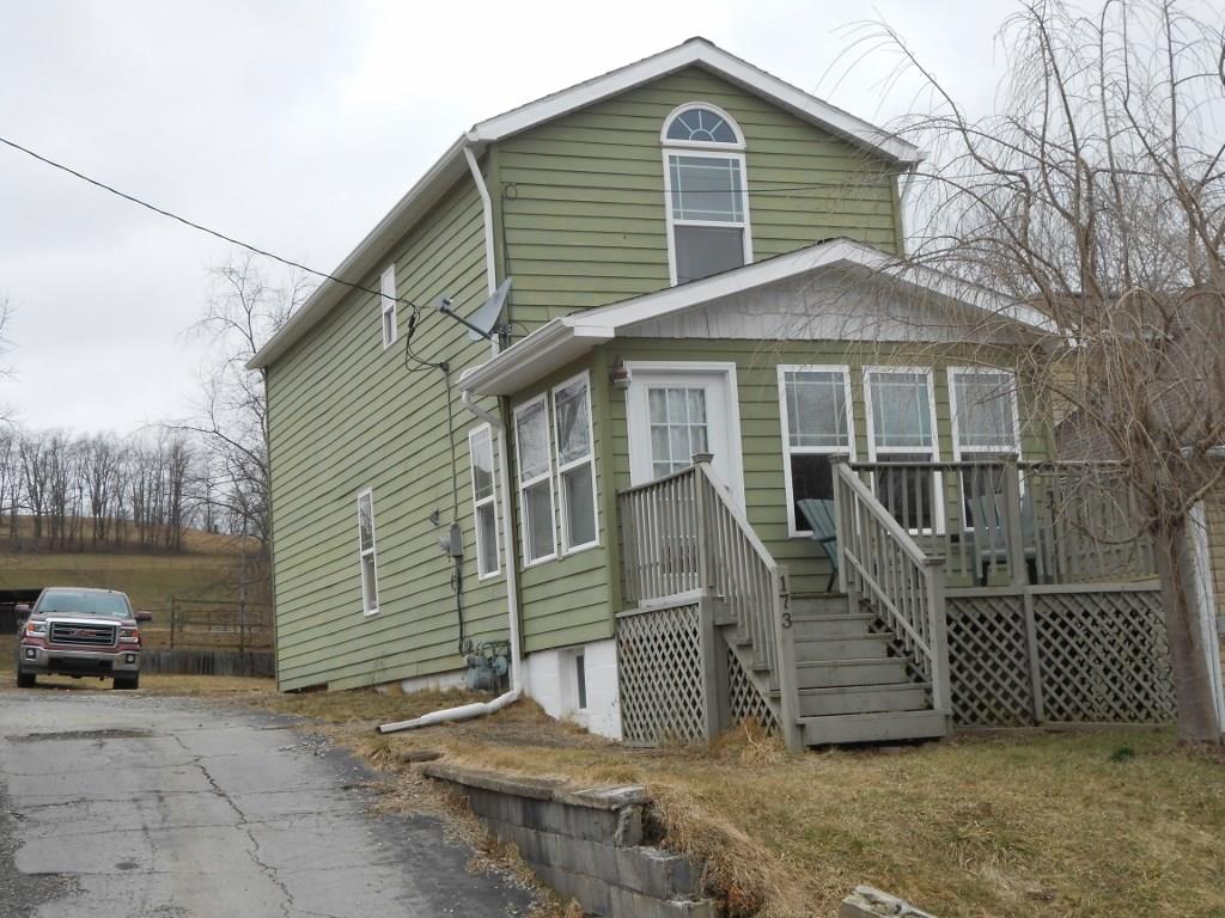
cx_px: 612
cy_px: 459
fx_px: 1982
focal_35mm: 56
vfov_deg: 26.1
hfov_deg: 34.3
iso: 80
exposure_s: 1/200
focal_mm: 10
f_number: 5.2
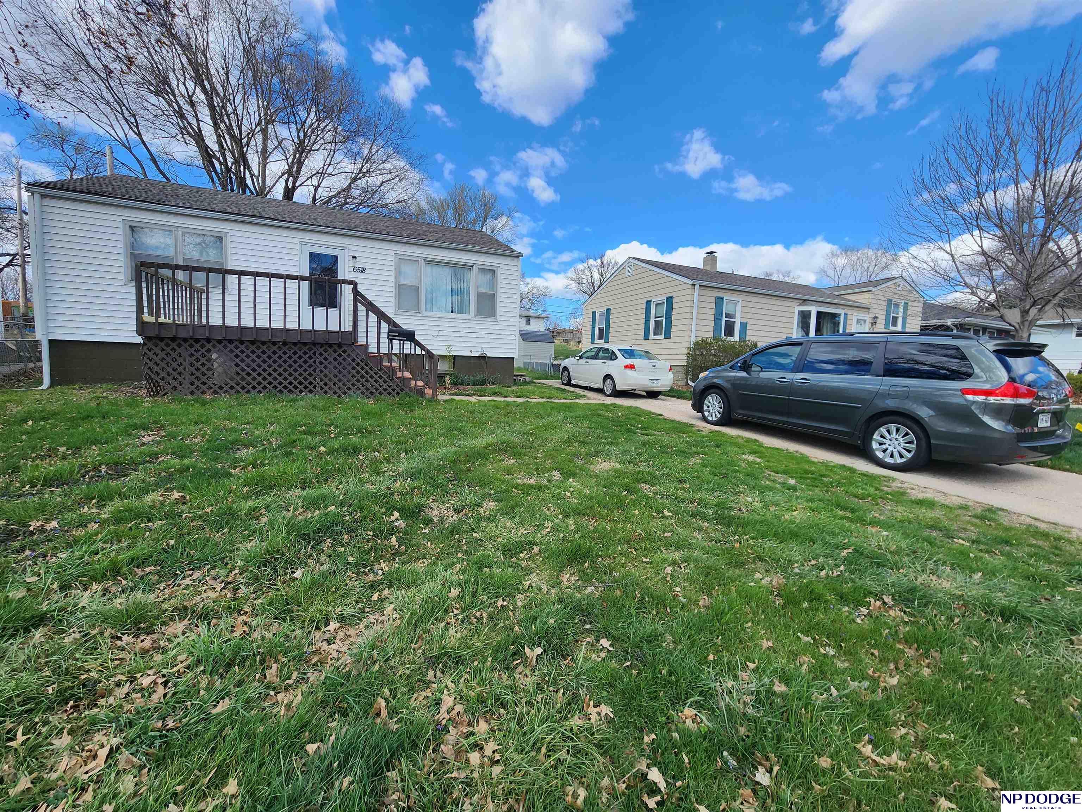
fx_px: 406
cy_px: 406
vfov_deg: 89.9
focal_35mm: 13
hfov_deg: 106.2
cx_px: 541
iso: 50
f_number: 2.2
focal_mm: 2.2
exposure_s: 1/900
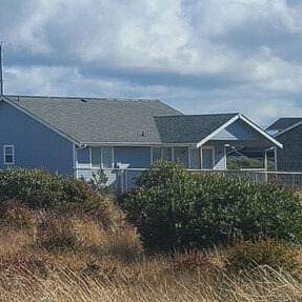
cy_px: 75
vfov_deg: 13.6
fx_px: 1263
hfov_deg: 11.7
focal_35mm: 128
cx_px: -363
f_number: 1.8
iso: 40
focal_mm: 5.4
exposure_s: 1/3399
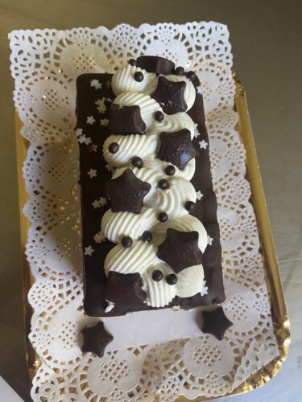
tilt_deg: -77.9
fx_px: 302
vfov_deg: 67.3
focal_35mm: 26
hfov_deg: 53.1
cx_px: 151
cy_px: 201
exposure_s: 1/60
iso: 250
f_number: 1.8
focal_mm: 4.25
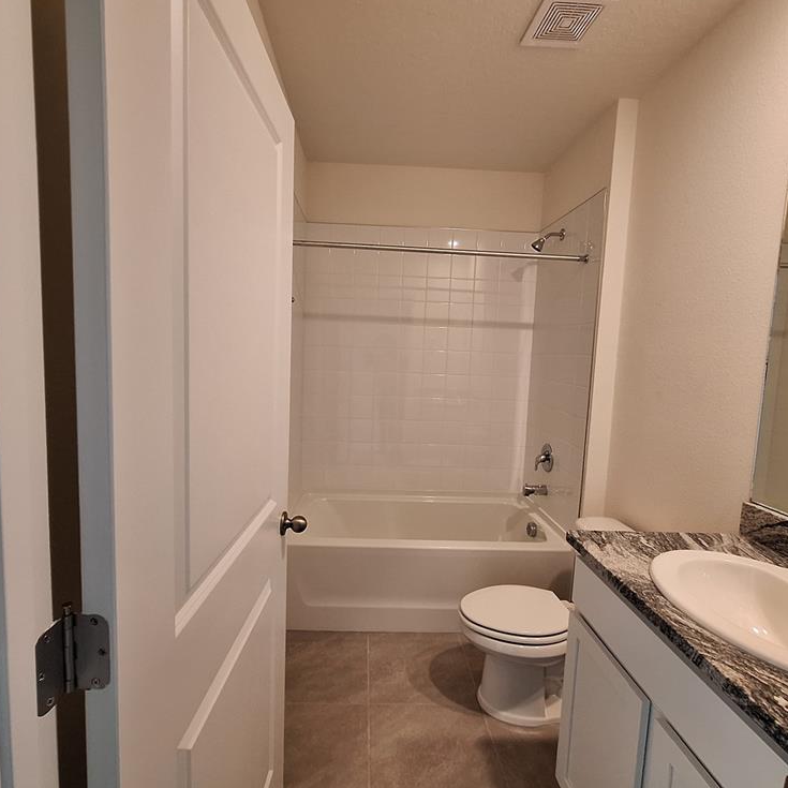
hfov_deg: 87.4
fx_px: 412
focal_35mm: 16
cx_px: 380
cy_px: 403
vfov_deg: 87.4
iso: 125
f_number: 2.2
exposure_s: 1/40
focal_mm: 1.74
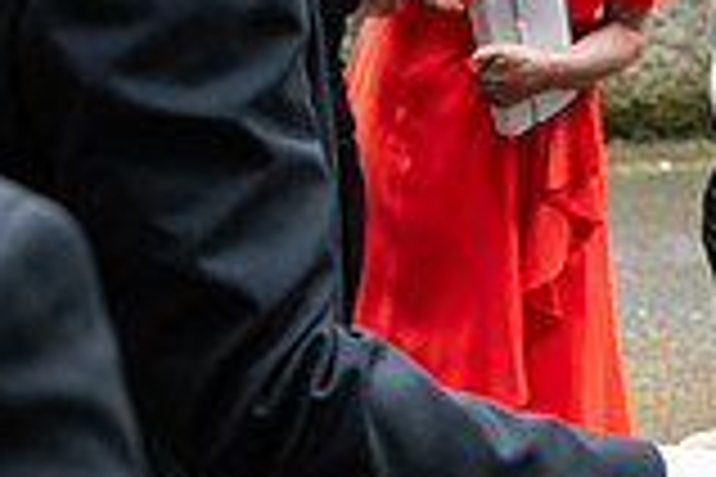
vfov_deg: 11.0
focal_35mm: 124
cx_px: 545
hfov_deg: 16.4
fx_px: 2466
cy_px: 47
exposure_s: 1/160
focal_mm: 34
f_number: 3.5
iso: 400
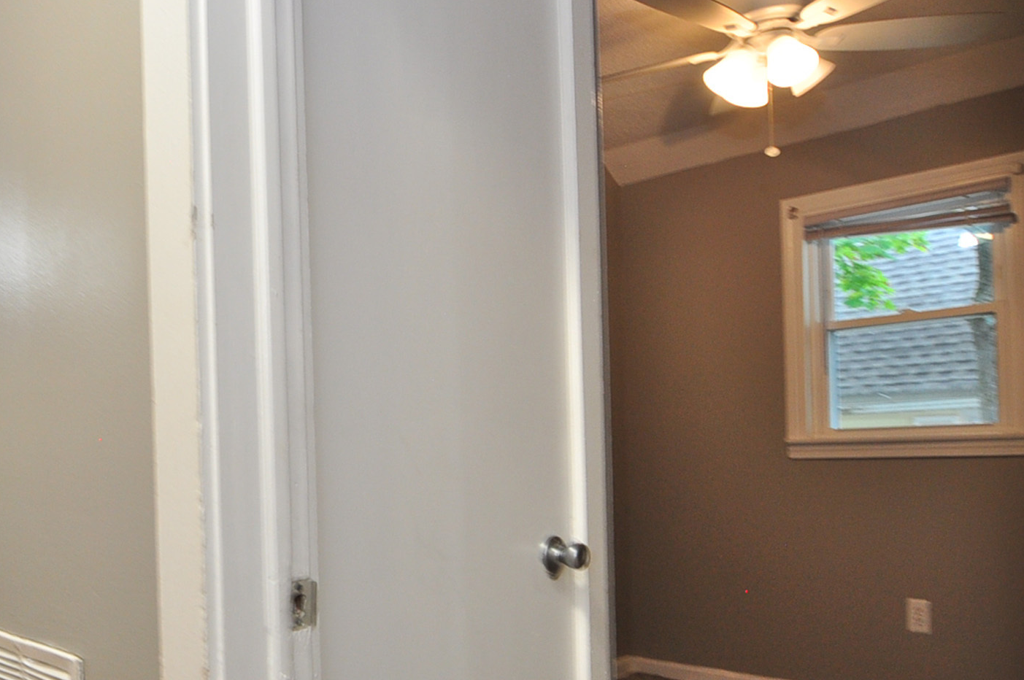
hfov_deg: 56.3
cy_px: 449
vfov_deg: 41.7
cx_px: 215
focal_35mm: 31
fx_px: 881
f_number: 5
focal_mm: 10
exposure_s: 1/13
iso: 400
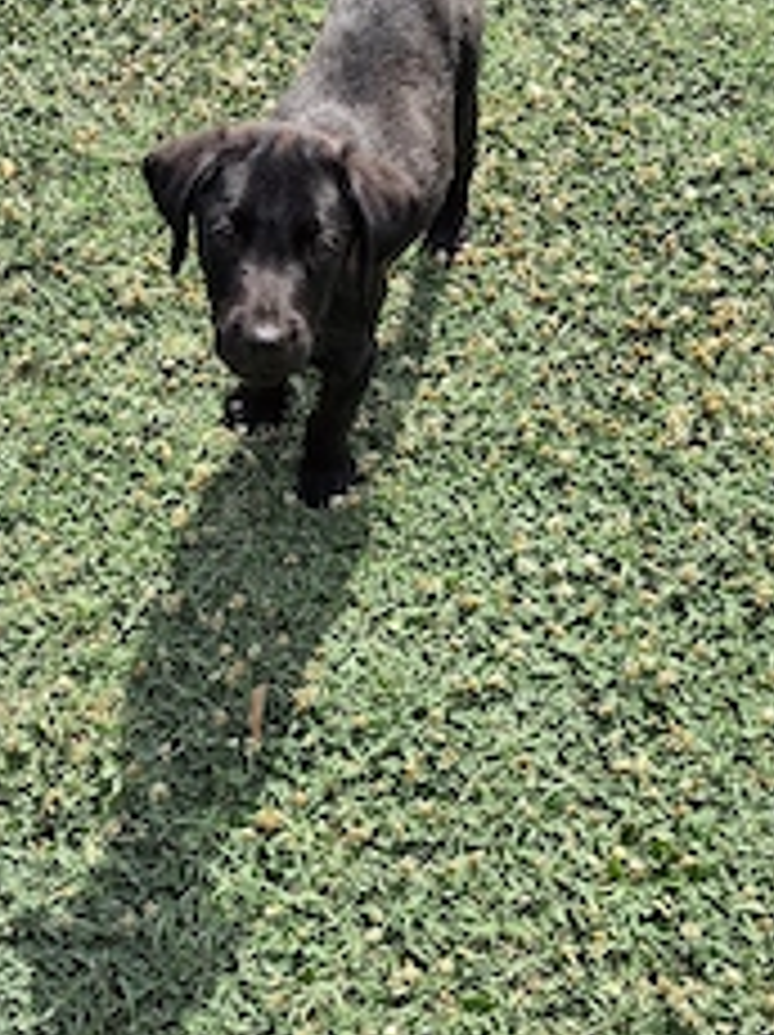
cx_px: 315
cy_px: 418
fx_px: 1404
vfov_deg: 40.3
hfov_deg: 30.8
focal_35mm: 47
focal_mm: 4
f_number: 1.8
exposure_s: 1/217
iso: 20
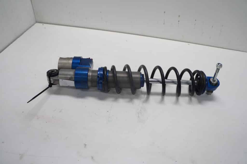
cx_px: 124
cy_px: 82
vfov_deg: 47.9
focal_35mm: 27
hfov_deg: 67.4
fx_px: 185
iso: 160
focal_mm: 18
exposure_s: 1/60
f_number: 4.5
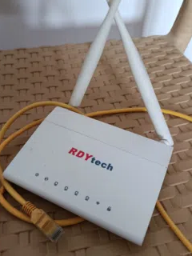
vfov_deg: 60.0
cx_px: 95
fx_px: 222
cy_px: 125
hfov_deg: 46.8
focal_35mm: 30
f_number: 1.7
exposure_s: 1/24
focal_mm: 5.24
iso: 1192
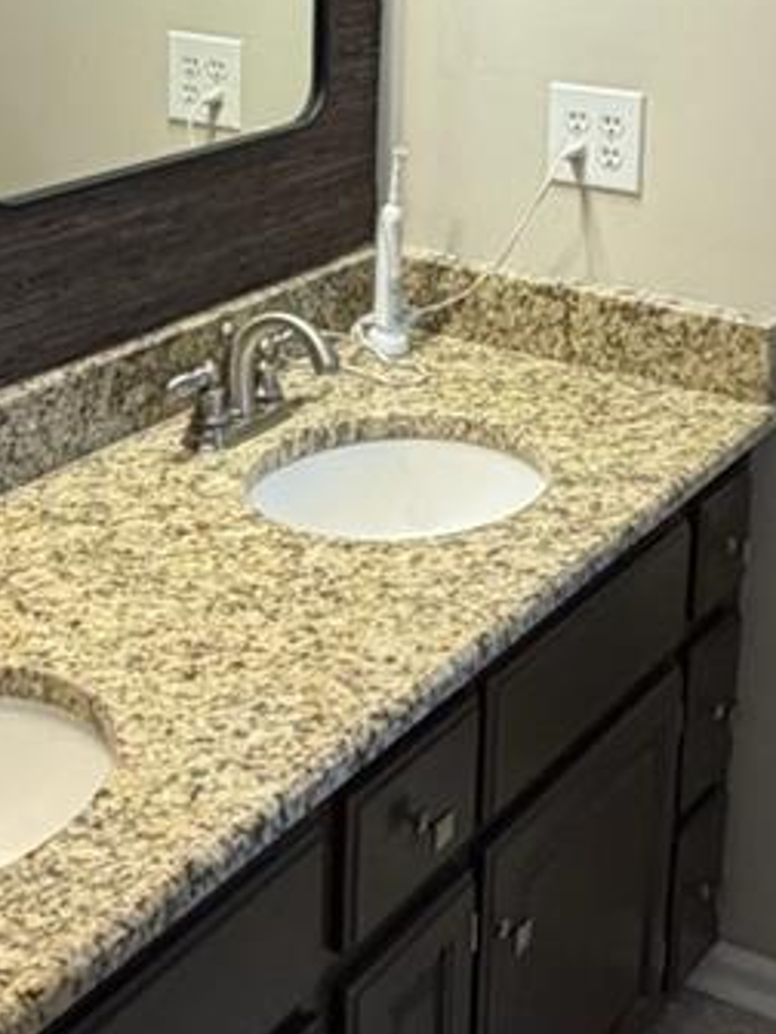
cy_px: 228
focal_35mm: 64
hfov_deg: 22.9
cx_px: 437
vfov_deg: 29.7
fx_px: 1913
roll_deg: -1.0
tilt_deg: -13.2
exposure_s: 1/120
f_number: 2.2
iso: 250
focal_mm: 2.22
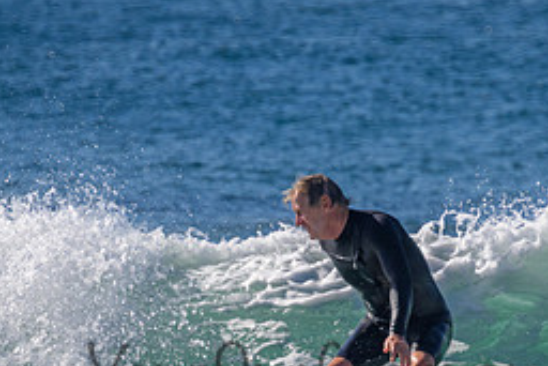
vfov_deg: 0.8
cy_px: 356
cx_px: 308
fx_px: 26211
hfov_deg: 1.2
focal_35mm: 1721
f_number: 11
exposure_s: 1/1600
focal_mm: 760
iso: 720
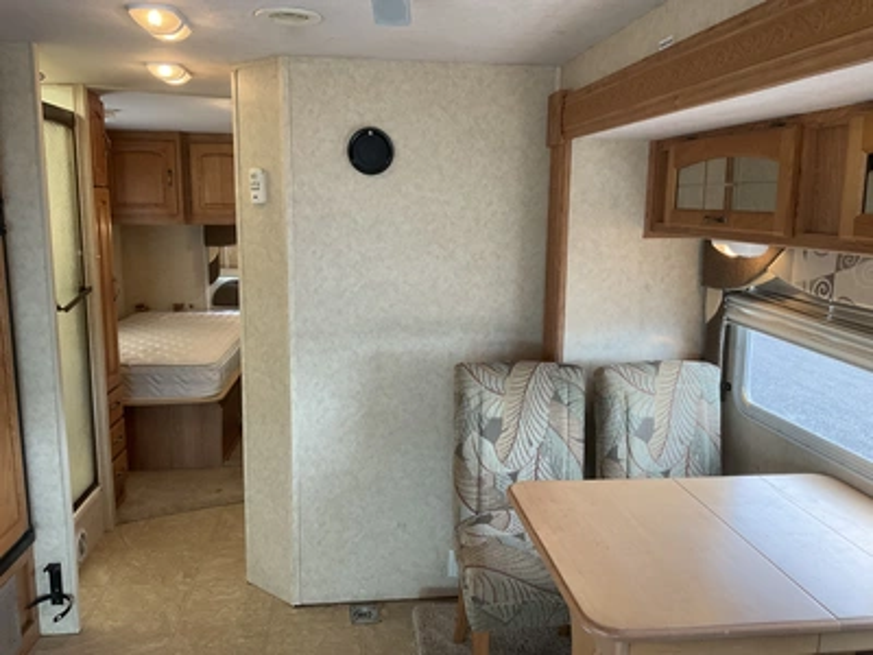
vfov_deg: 48.2
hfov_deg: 61.7
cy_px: 328
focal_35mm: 29
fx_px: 731
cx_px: 436
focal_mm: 3
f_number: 1.8
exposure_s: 1/60
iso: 64
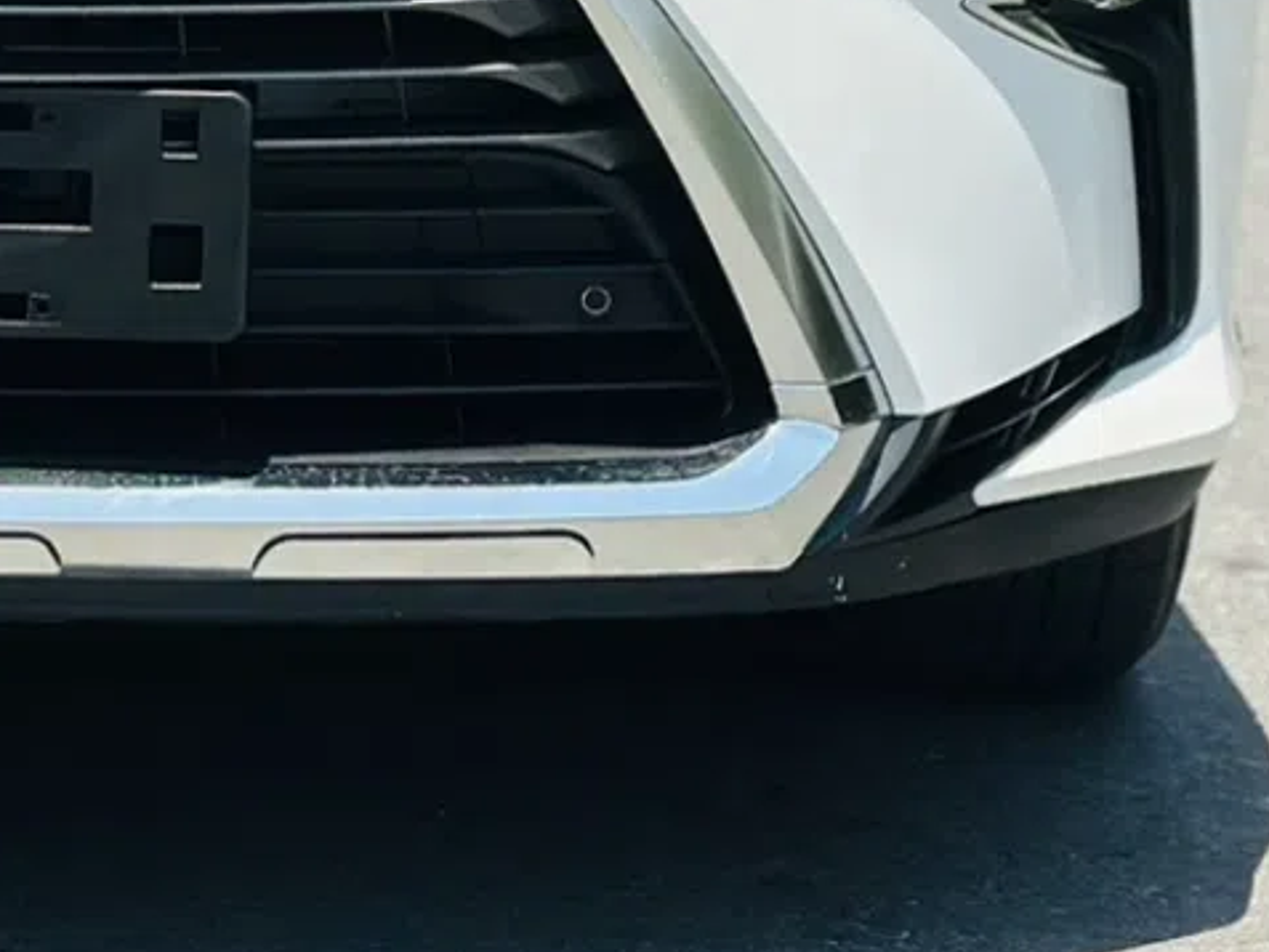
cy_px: -636
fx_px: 7554
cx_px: -98
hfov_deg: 9.5
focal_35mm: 206
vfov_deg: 7.1
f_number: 1.78
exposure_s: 1/4566
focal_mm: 6.86
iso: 80
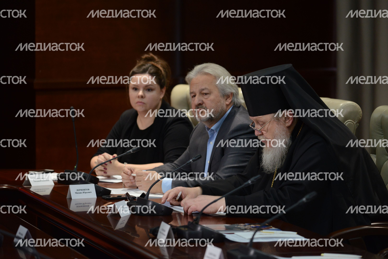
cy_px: 130
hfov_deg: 12.8
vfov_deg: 8.6
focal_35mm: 160
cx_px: 194
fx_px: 1725
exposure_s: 1/200
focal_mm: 160
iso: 2000
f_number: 4
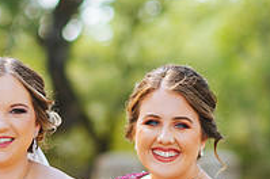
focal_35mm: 248
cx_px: 15
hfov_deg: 8.3
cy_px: 254
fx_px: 1857
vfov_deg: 5.5
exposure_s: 1/400
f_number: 2
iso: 160
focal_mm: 85
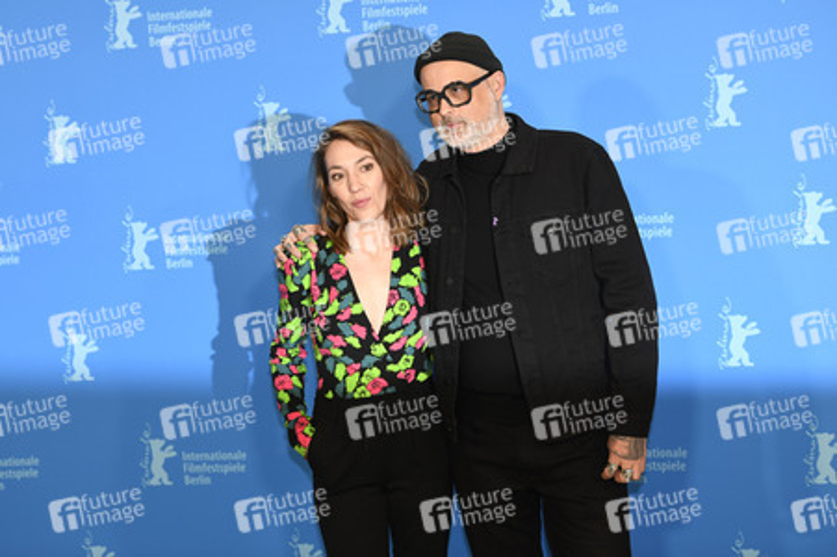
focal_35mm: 75
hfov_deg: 27.0
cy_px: 278
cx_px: 418
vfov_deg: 18.2
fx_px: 1742
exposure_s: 1/320
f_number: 3.5
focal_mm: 75
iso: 800
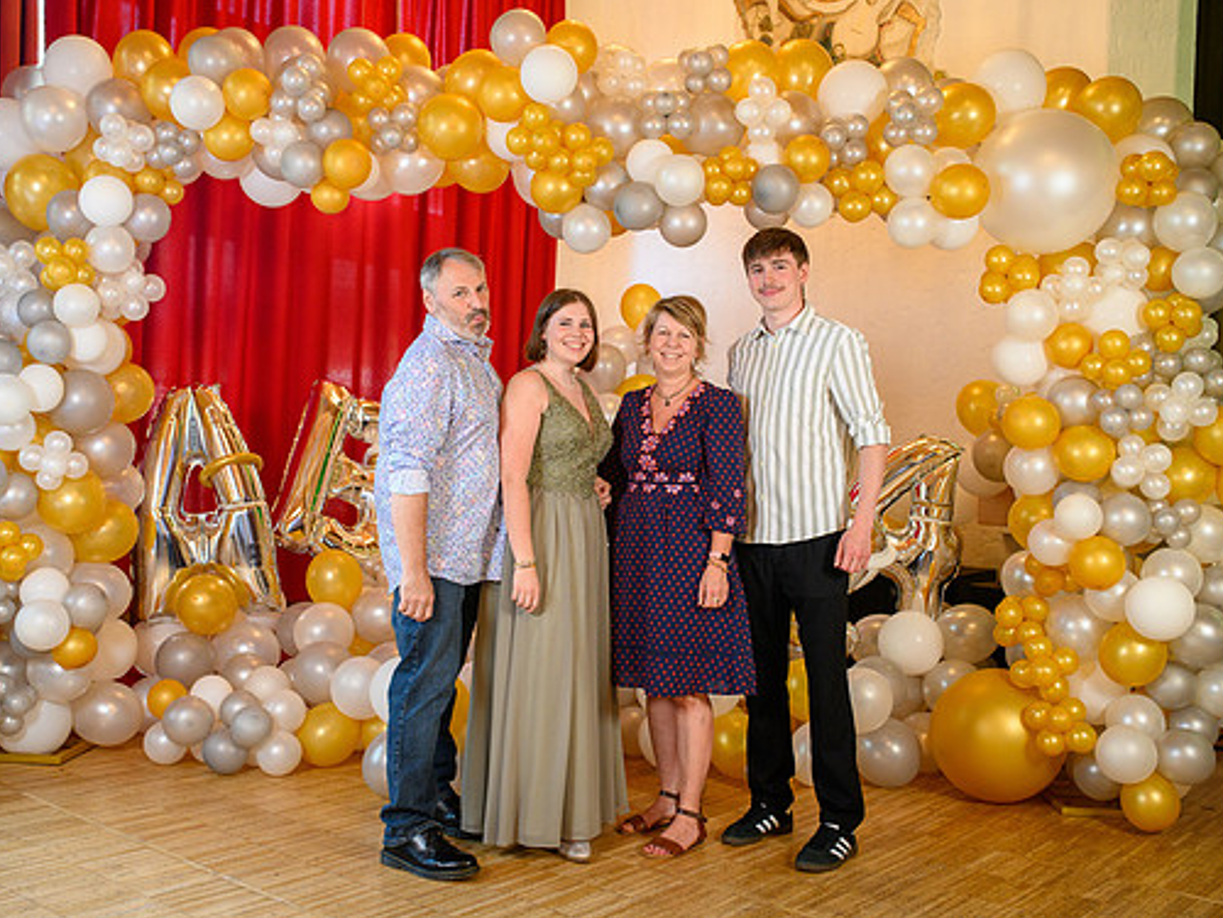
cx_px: 560
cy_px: 448
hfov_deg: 47.8
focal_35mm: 39
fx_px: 1378
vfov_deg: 36.8
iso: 1250
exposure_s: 1/100
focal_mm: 35
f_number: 3.5
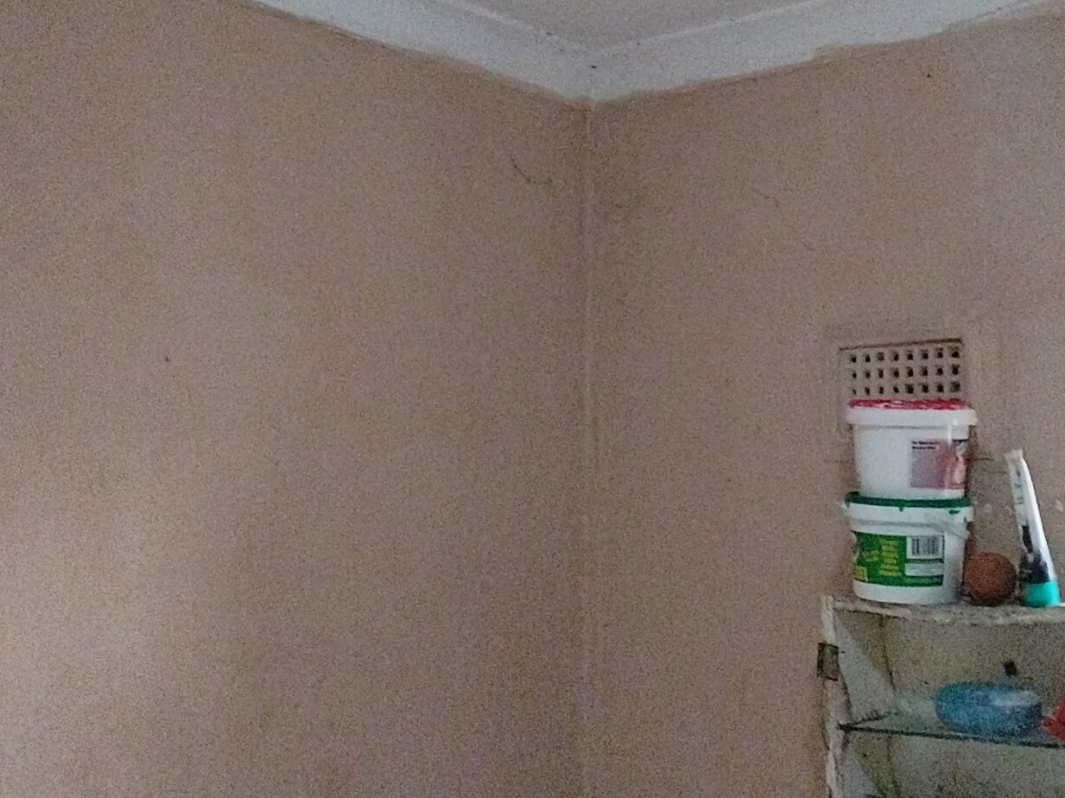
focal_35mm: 54
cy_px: 291
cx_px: 581
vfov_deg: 26.9
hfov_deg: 35.5
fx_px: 1661
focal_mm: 4.25
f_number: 1.8
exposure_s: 1/100
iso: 1672
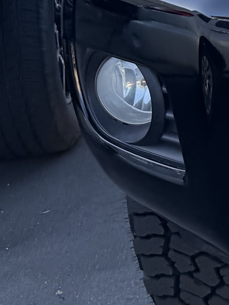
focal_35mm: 124
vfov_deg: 15.3
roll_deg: -1.2
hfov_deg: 9.4
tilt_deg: -10.2
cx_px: 690
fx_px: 1094
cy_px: -70
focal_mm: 6.76
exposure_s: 1/551
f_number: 1.78
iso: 80
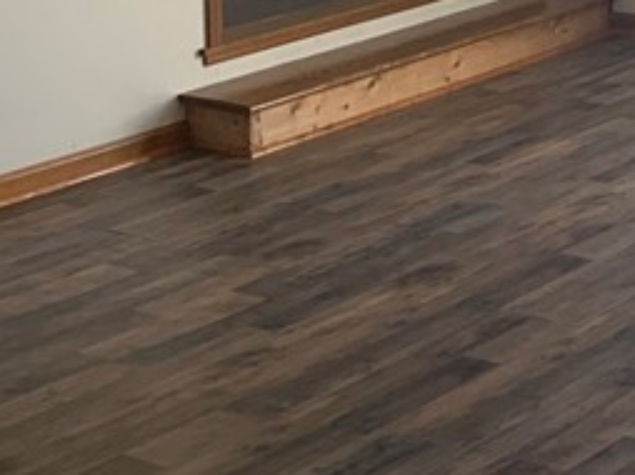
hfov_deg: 18.0
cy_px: -300
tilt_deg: -2.9
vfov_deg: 13.1
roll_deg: +1.4
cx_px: 718
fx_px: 1924
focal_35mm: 105
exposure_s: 1/98
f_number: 1.8
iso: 100
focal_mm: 4.25
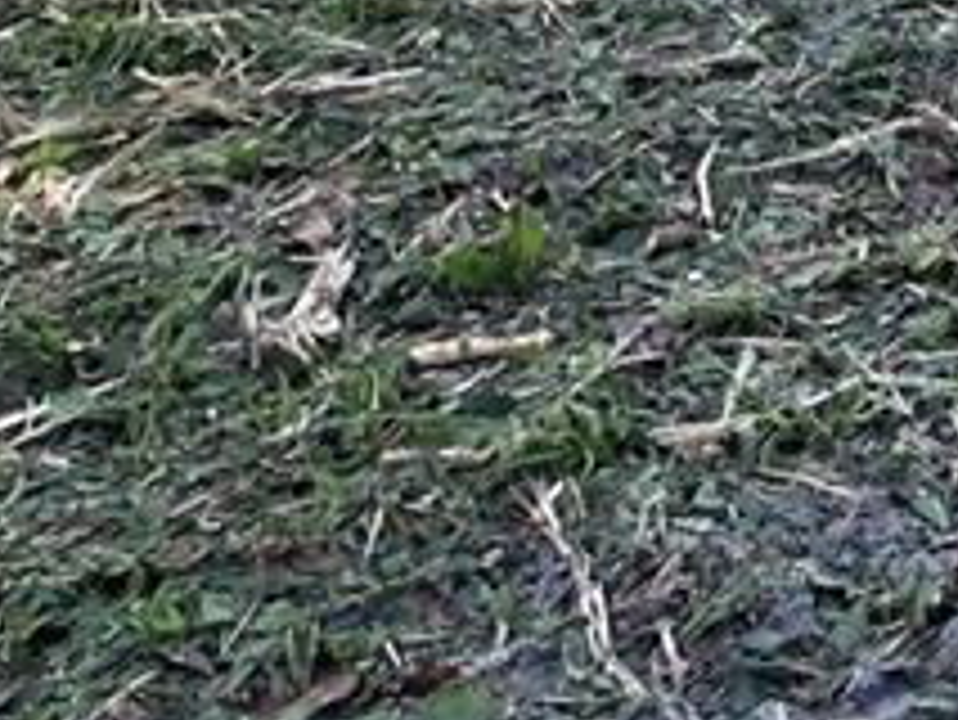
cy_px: -562
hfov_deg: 12.7
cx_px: 2199
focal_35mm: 125
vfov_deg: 11.1
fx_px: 3461
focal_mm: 4.2
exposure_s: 1/121
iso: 32
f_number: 1.6
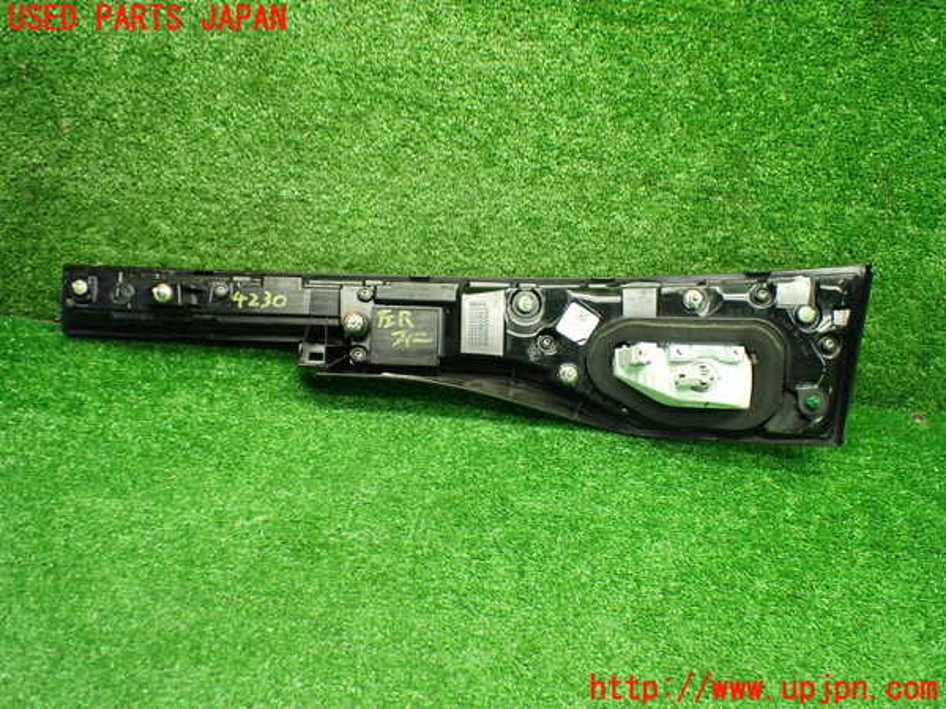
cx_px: 473
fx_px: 820
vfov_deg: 46.8
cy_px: 354
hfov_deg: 60.0
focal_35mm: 30
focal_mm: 5.4
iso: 800
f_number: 2.3
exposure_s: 1/100
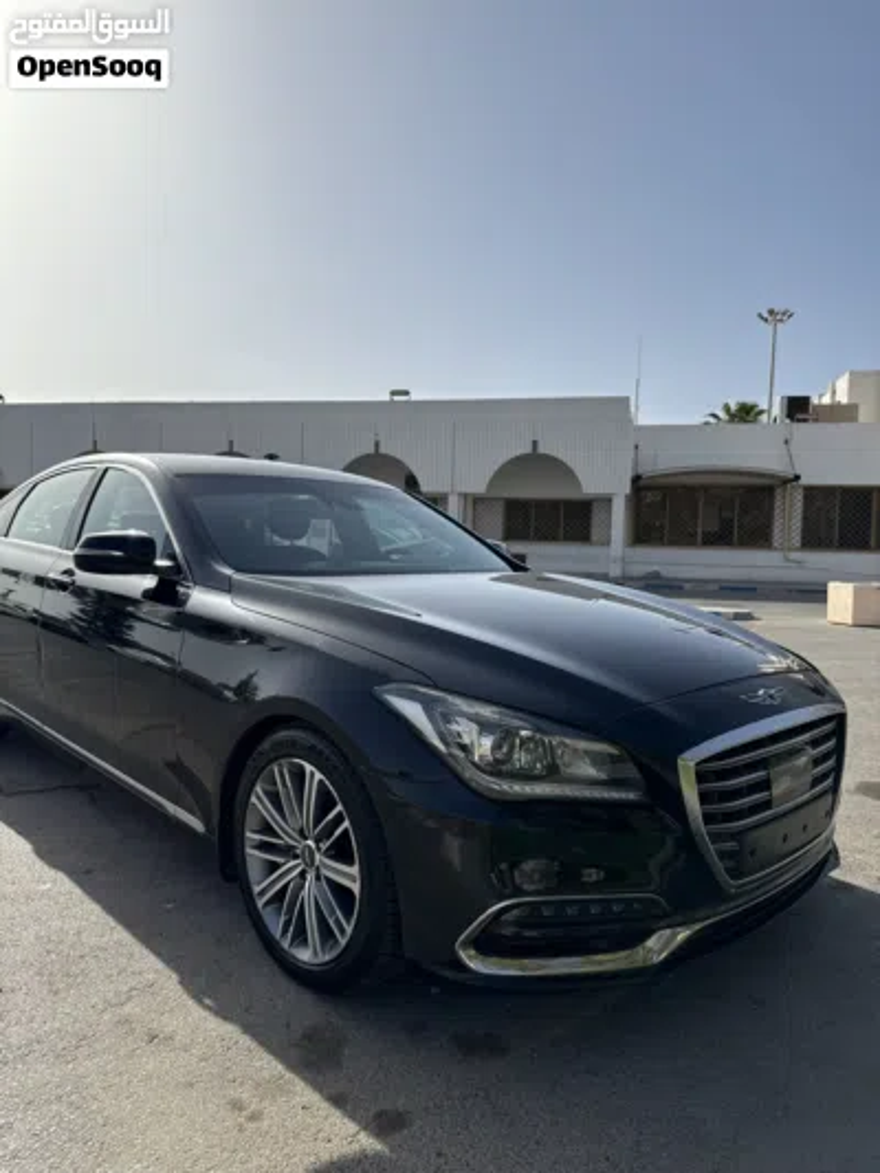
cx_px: 440
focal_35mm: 24
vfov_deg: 71.6
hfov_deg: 56.8
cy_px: 586
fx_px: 813
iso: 80
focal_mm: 6.76
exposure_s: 1/8130
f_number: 1.78
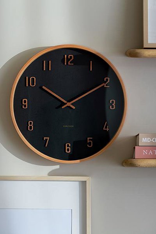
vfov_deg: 13.7
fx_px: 975
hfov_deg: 9.1
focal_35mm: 150
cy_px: 117
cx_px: 78
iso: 200
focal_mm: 150
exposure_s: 1/125
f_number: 9
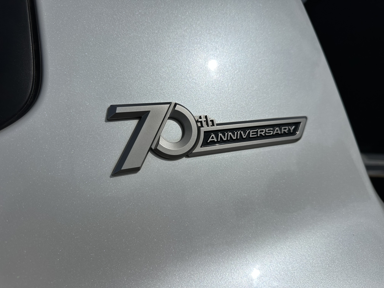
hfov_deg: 71.6
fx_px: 266
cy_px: 144
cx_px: 192
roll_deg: +2.6
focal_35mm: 24
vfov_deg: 56.8
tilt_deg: -3.5
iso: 64
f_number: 1.78
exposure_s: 1/41667
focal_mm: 6.86
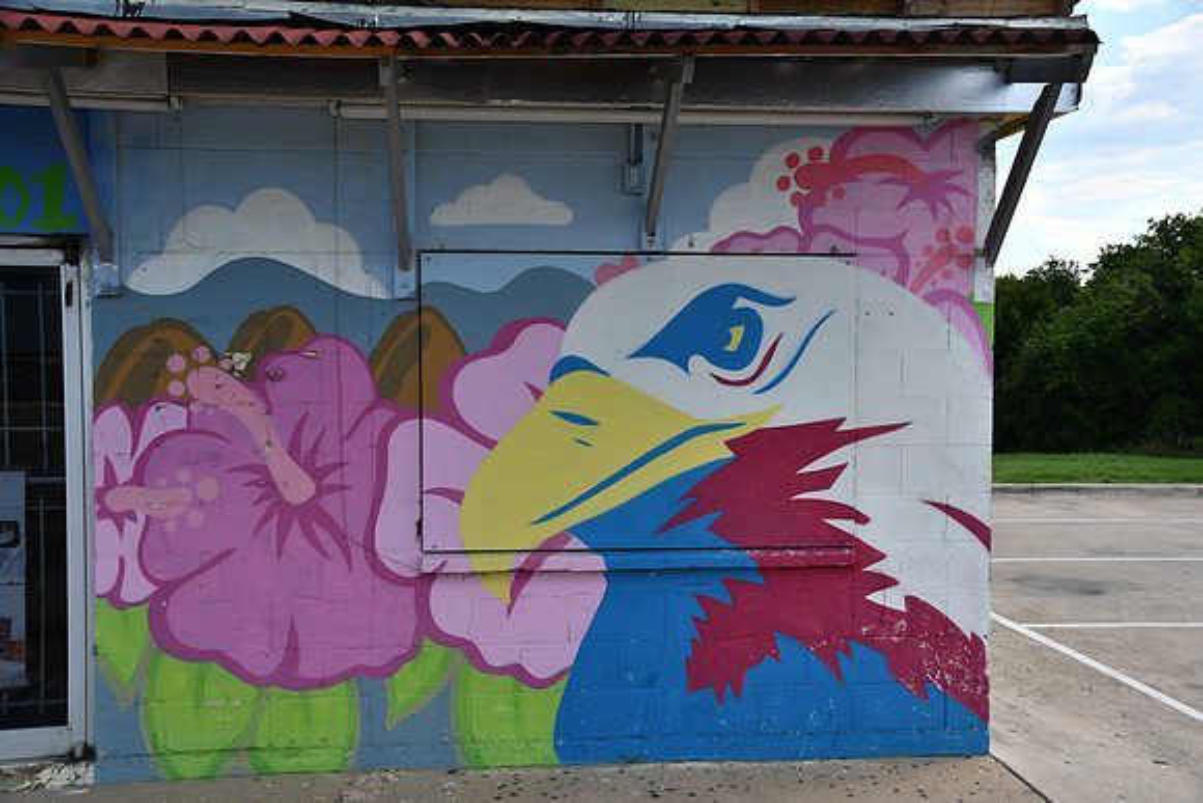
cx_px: 602
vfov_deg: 34.2
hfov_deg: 49.5
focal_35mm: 39
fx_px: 1303
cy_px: 402
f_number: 8
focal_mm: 26
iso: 110
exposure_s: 1/250
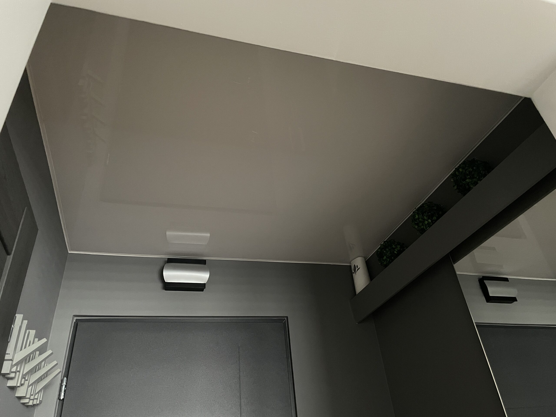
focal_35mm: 26
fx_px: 418
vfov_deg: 53.1
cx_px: 278
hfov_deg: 67.3
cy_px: 208
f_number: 1.6
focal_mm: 4.2
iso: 1000
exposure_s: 1/30
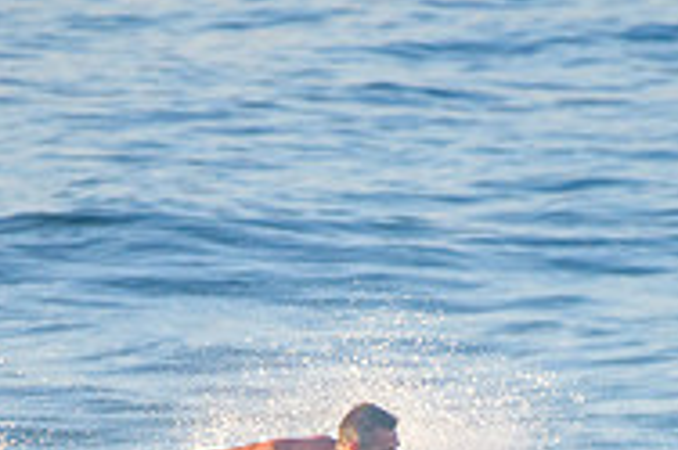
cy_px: 635
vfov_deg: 0.9
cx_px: 368
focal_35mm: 1543
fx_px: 29034
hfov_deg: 1.3
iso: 800
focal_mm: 500
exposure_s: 1/2000
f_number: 5.6
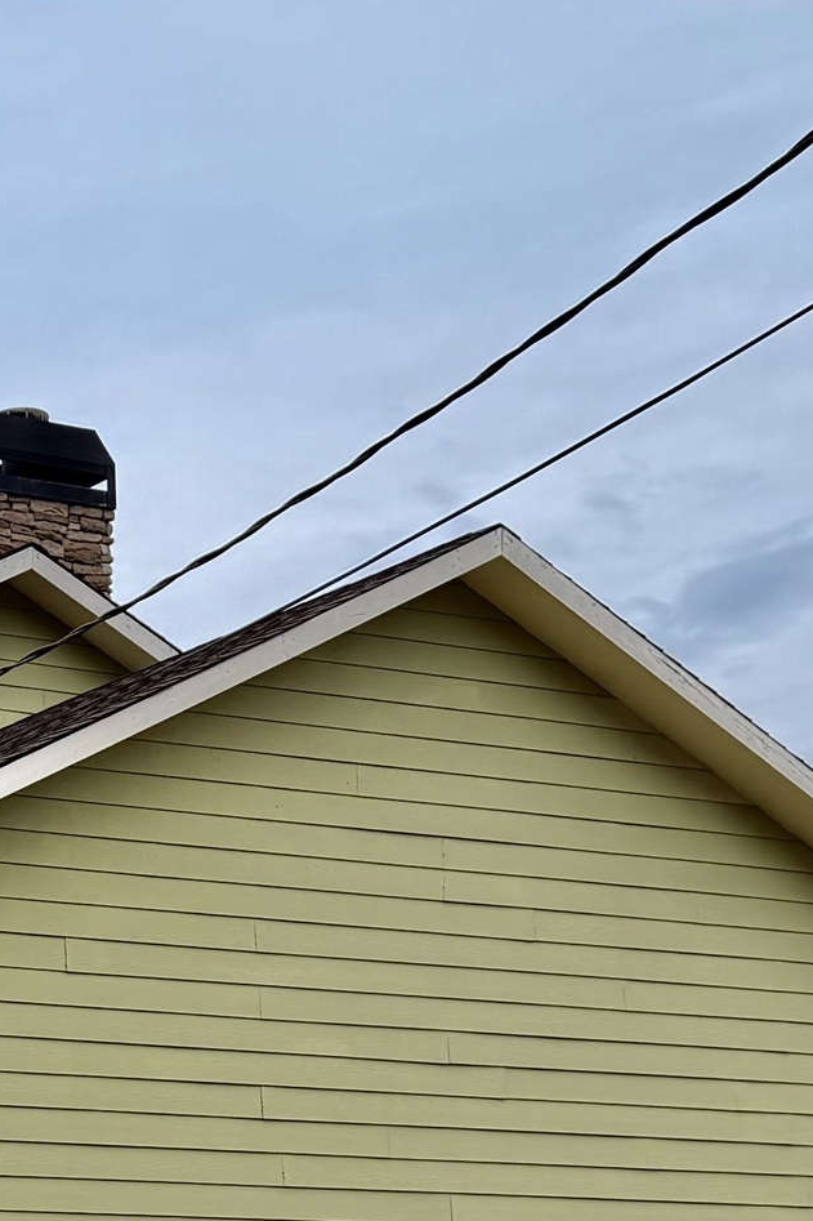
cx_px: -365
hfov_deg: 15.7
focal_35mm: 81
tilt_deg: +4.3
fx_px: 2745
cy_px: 1140
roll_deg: +0.8
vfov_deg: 24.2
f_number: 1.78
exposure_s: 1/955
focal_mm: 6.76
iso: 80
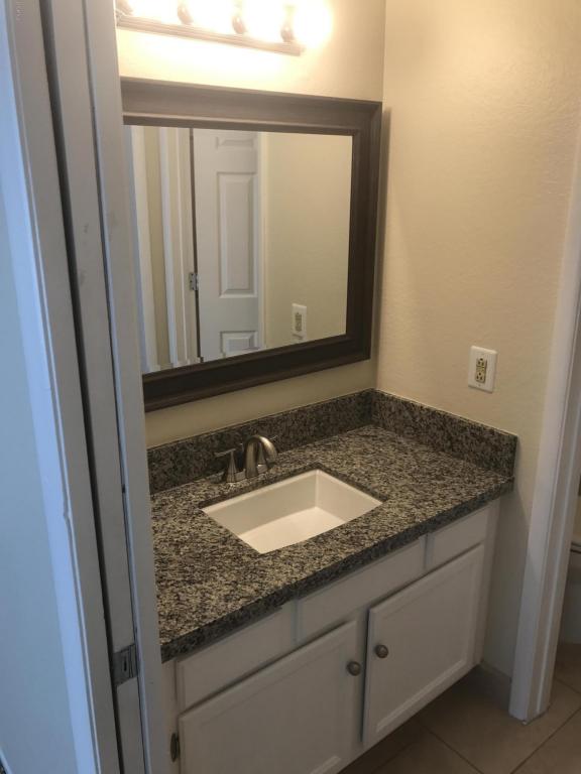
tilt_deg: -17.7
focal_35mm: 28
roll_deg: +0.4
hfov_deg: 49.7
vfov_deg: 63.4
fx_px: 627
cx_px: 290
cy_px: 387
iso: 25
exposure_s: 1/40
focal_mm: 3.99
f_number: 1.8
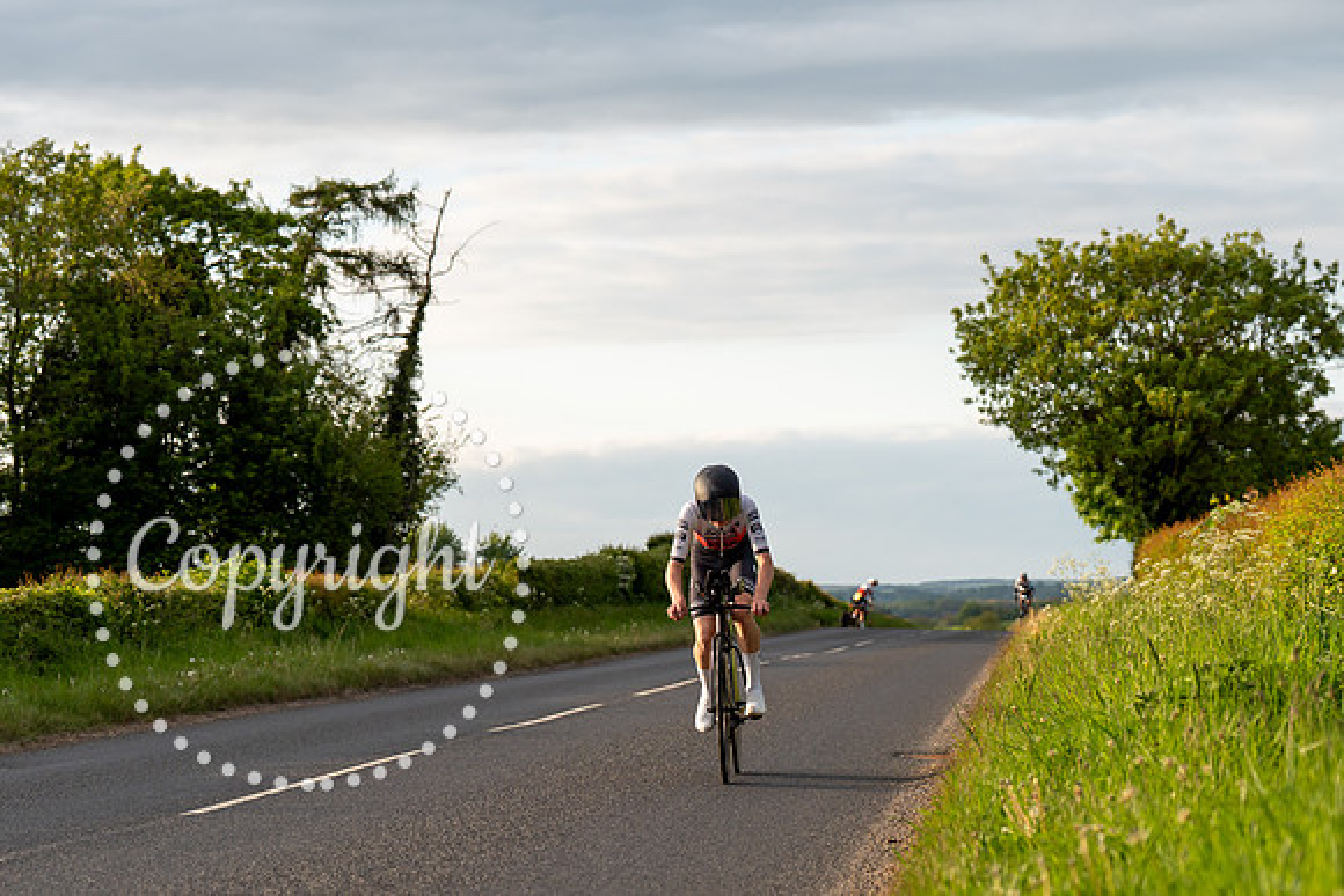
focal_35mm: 95
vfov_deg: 14.3
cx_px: 716
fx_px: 3565
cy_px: 571
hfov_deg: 21.3
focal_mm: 74
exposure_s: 1/1000
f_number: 4
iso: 250
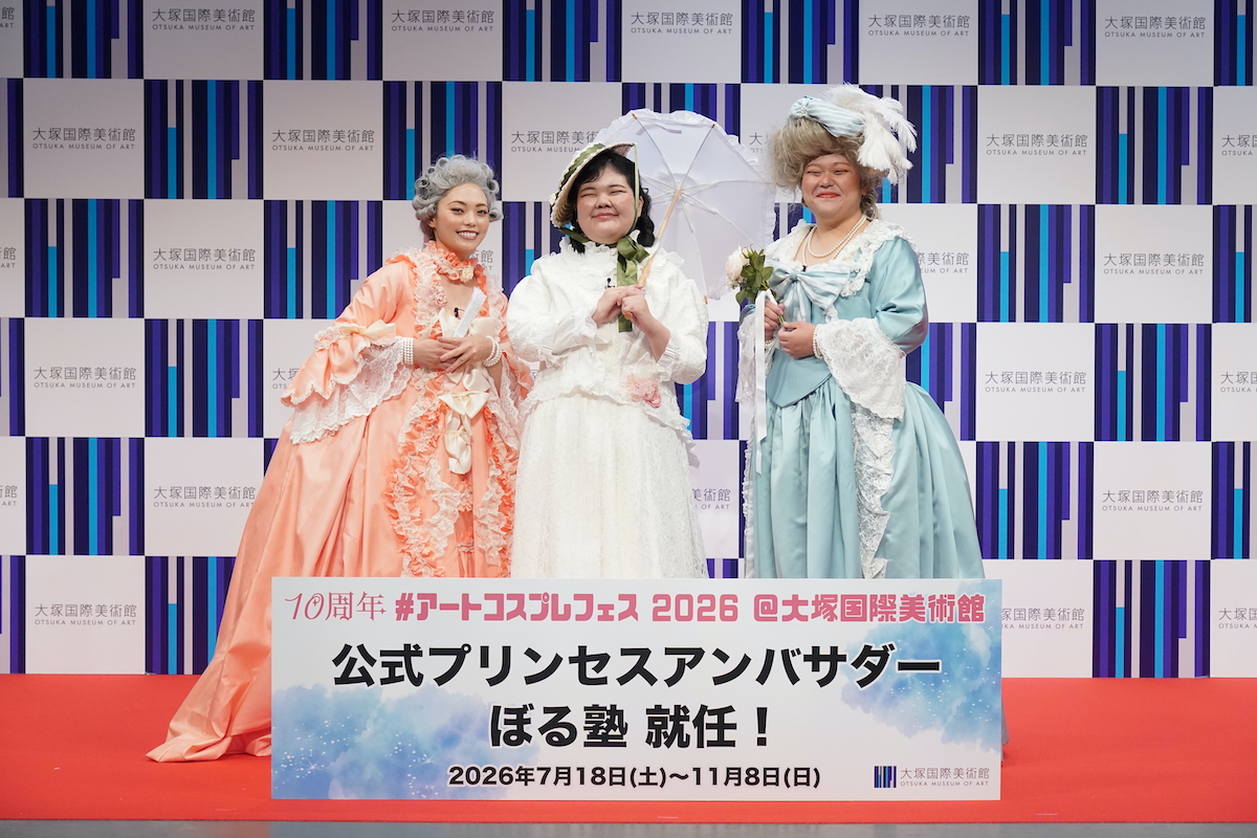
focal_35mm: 73
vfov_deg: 18.7
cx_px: 628
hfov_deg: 27.7
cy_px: 419
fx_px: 2549
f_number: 5.6
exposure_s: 1/400
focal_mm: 73
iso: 5000
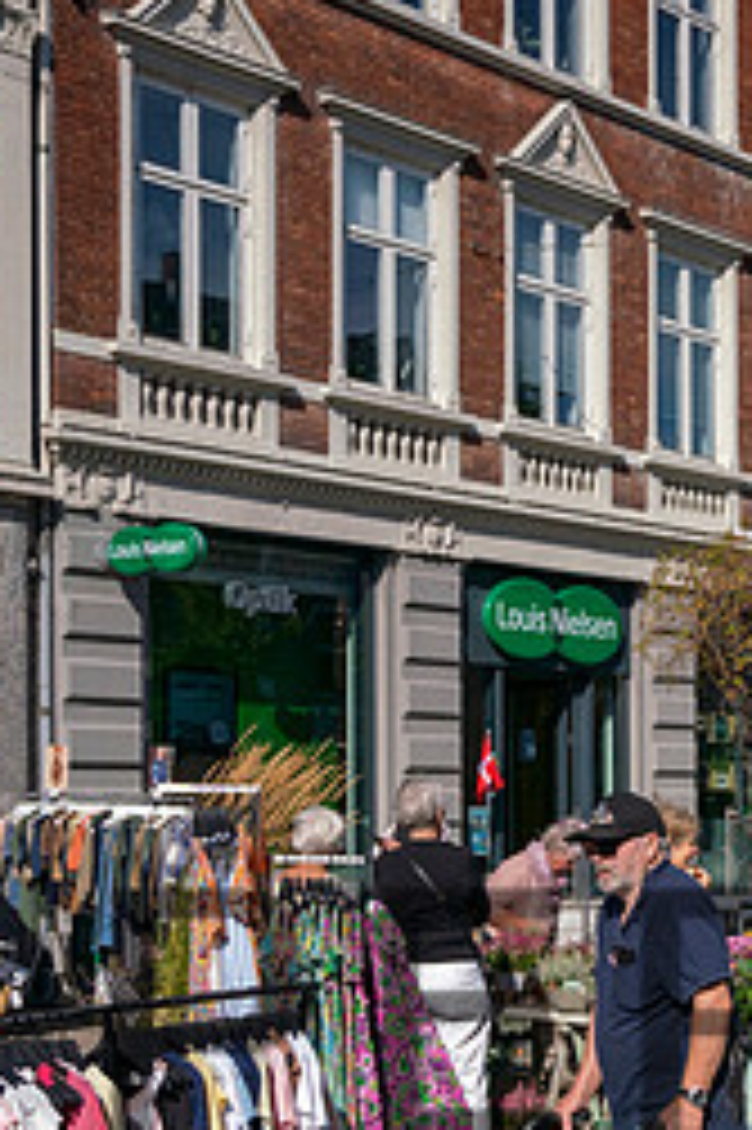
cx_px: 1058
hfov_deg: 17.6
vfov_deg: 28.2
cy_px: 795
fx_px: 2228
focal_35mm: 71
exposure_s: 1/8000
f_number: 6.3
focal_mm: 30
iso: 640
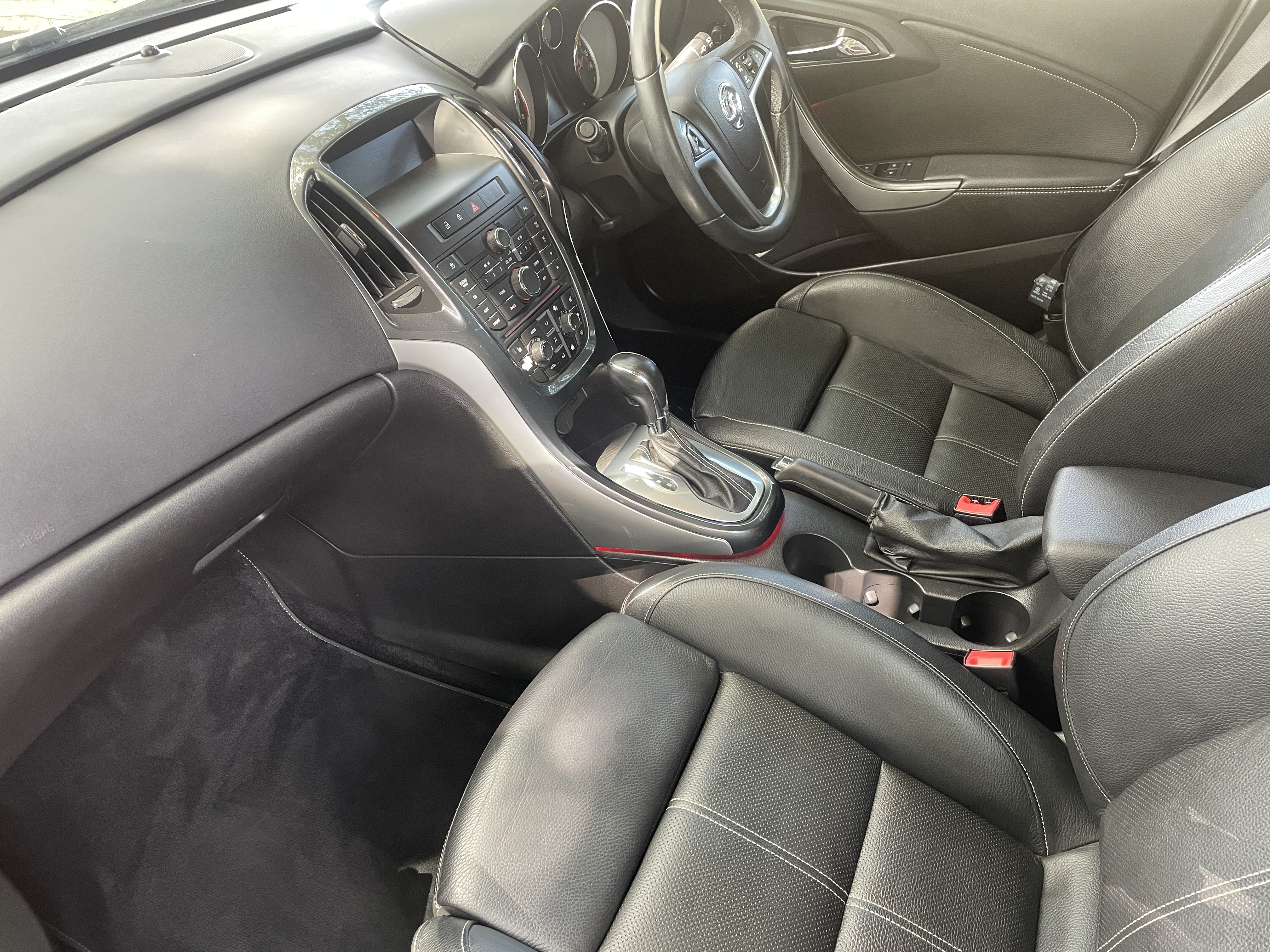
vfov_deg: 53.1
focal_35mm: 26
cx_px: 635
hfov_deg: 67.3
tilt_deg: -35.0
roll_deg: +1.3
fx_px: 954
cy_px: 476
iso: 200
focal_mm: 4.2
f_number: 1.6
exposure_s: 1/60
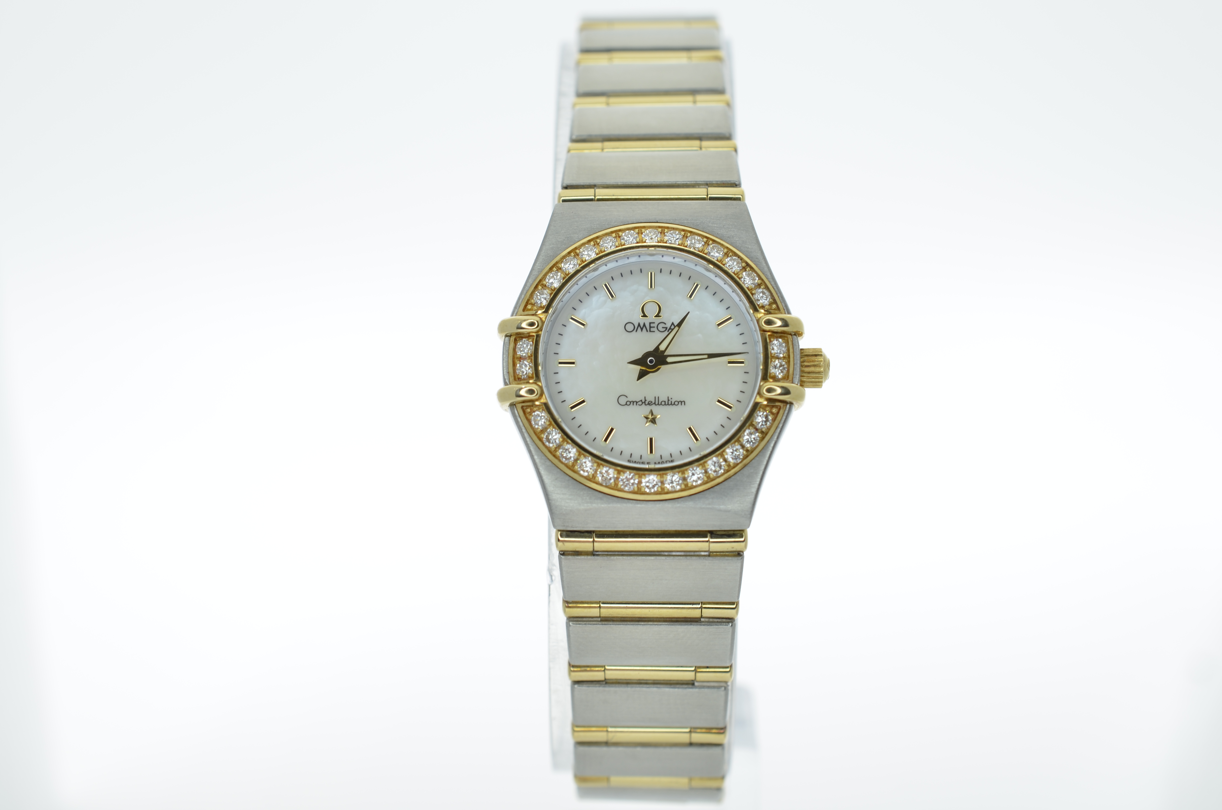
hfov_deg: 33.5
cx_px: 611
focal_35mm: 60
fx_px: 2032
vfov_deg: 22.5
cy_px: 405
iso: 125
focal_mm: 40
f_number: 8
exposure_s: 1/50
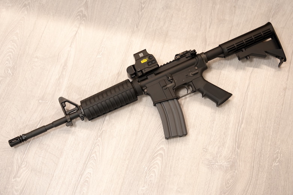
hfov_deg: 37.5
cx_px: 146
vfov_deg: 25.5
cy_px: 98
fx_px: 431
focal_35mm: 53
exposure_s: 1/4
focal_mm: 53
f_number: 2.8
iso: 200
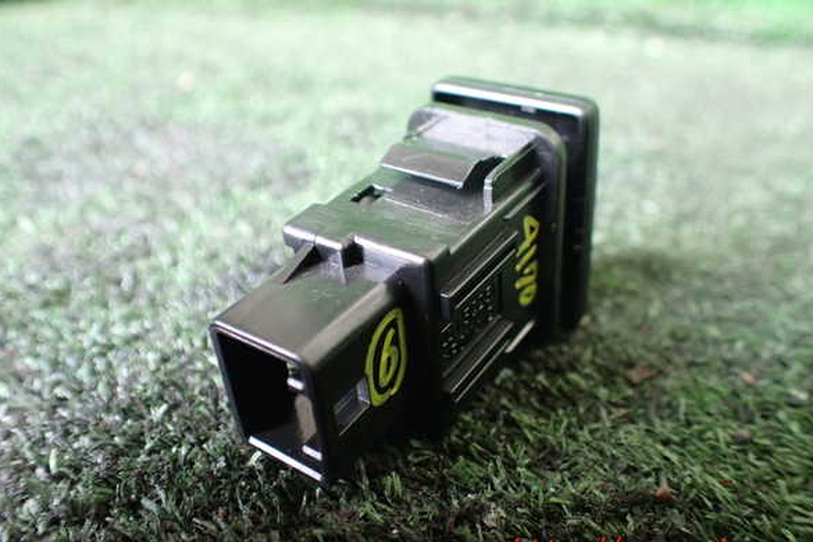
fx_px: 723
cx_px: 411
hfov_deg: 58.7
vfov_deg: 41.1
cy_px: 257
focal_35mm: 32
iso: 800
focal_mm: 5.4
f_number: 2.3
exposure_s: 1/80
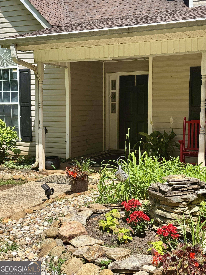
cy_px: 138
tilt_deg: -4.6
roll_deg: +0.5
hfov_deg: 30.3
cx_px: 103
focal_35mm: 48
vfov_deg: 39.7
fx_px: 381
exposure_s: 1/2959
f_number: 1.78
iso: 64
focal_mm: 6.76
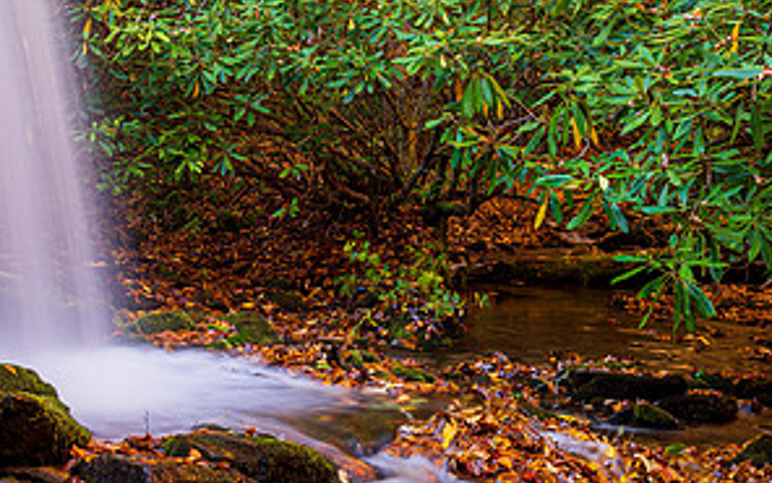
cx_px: 472
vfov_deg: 23.1
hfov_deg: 36.1
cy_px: 268
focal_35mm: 56
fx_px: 1178
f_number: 13
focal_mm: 28
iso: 64
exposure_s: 1.6
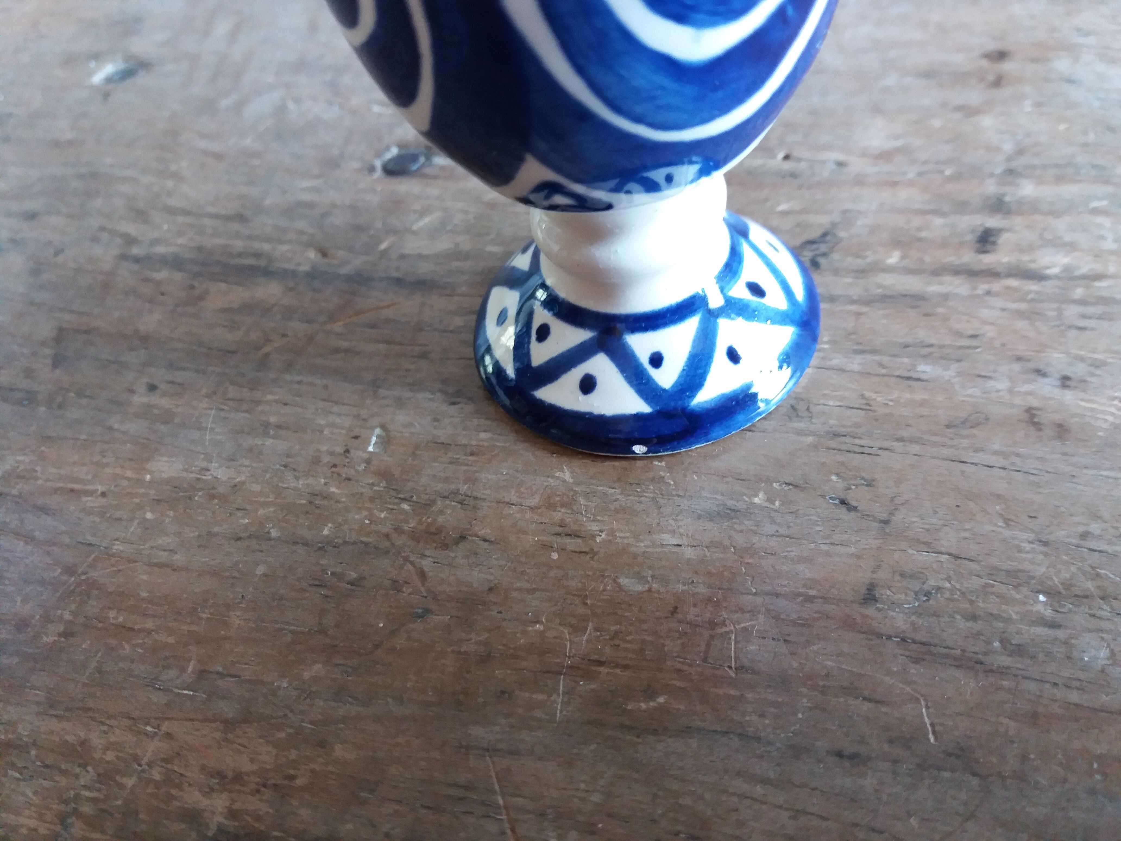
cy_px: 420
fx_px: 907
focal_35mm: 28
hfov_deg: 63.4
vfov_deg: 49.7
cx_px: 560
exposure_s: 1/25
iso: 200
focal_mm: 3.7
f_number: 1.9
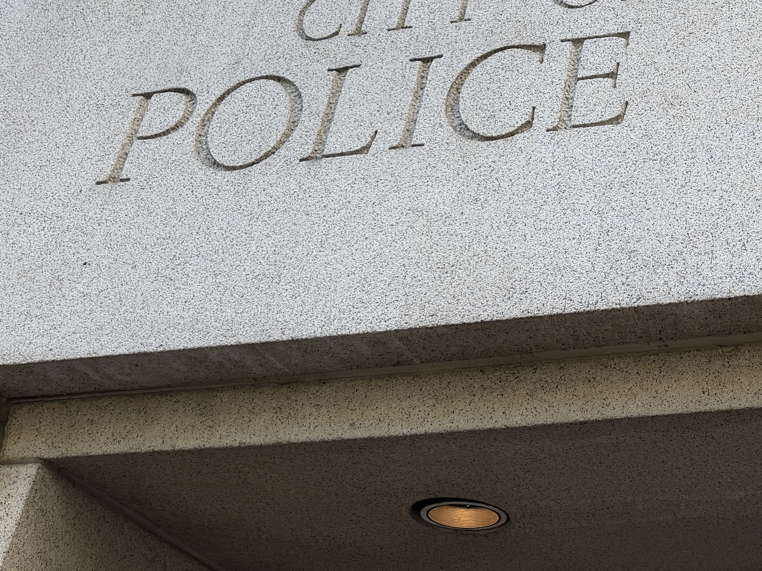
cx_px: 803
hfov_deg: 29.9
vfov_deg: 24.3
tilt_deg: +36.7
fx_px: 1299
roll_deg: -2.2
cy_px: 82
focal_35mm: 59
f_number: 1.78
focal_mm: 6.76
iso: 64
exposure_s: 1/179
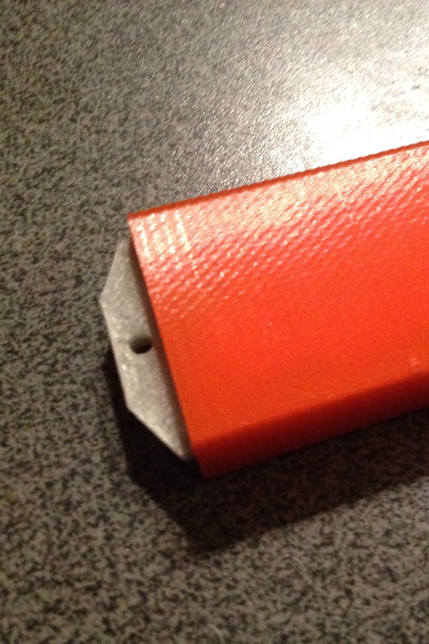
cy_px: 325
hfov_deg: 26.6
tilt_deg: -62.7
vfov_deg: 40.3
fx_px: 876
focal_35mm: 49
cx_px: 391
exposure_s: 1/17
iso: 400
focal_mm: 4.28
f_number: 2.4
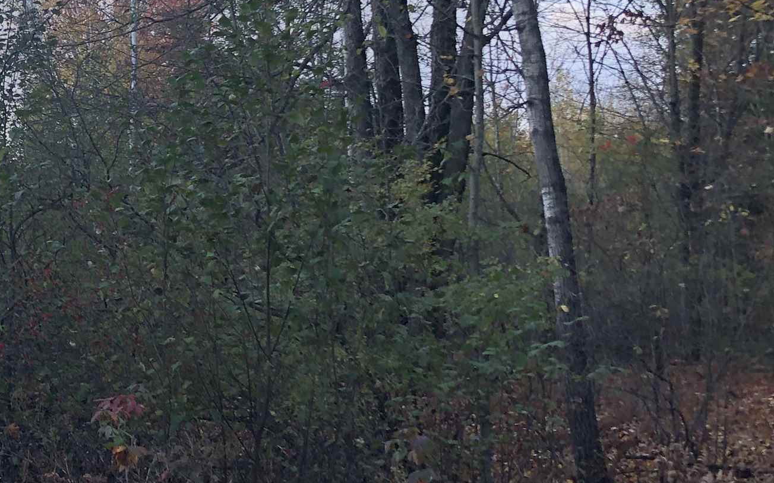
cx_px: -33
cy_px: 202
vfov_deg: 18.6
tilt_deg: +2.5
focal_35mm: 70
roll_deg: -0.6
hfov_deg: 27.4
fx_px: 1476
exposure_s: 1/141
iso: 20
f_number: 1.8
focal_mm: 3.99
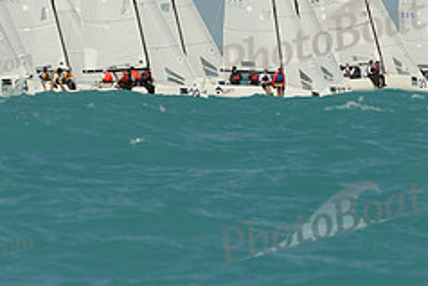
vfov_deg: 2.8
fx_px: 5793
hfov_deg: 4.2
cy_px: -33
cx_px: 128
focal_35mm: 487
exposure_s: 1/2000
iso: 200
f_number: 5.6
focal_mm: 200
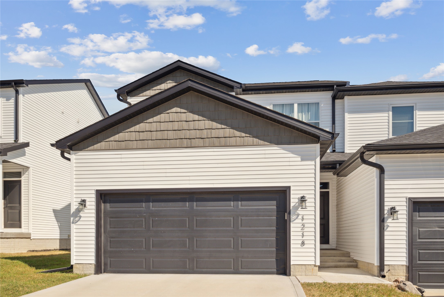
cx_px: 222
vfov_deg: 46.4
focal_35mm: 28
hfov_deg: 65.5
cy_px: 148
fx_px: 345
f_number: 9
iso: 800
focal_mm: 28
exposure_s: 1/4000
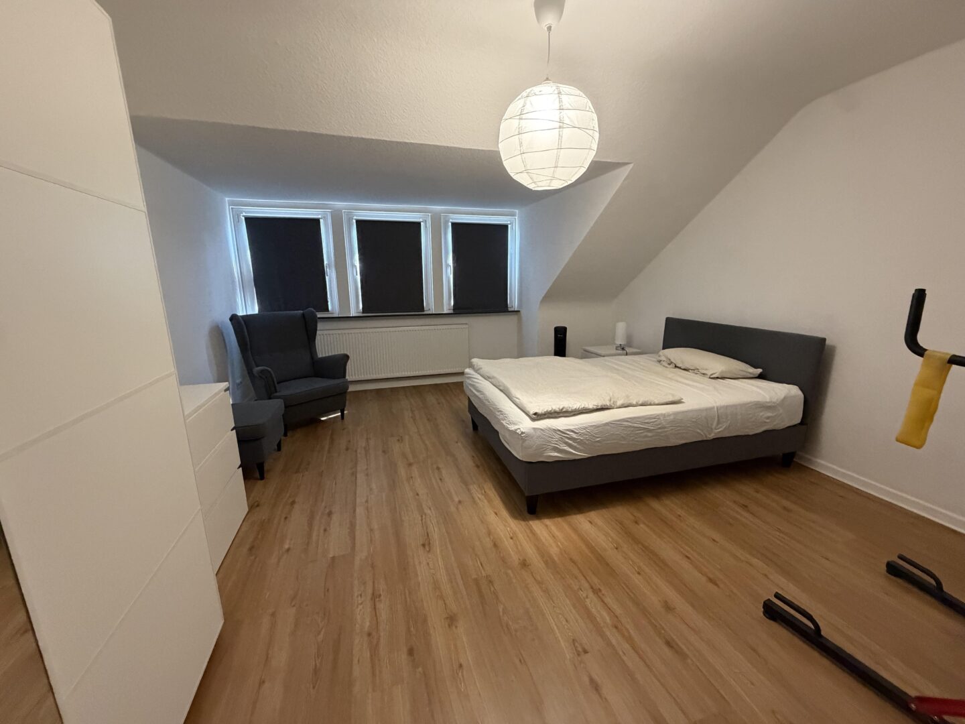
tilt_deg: -13.4
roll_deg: +0.5
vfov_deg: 85.7
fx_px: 390
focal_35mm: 14
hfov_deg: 102.1
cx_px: 482
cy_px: 362
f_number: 2.2
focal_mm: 2.22
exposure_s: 1/60
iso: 640
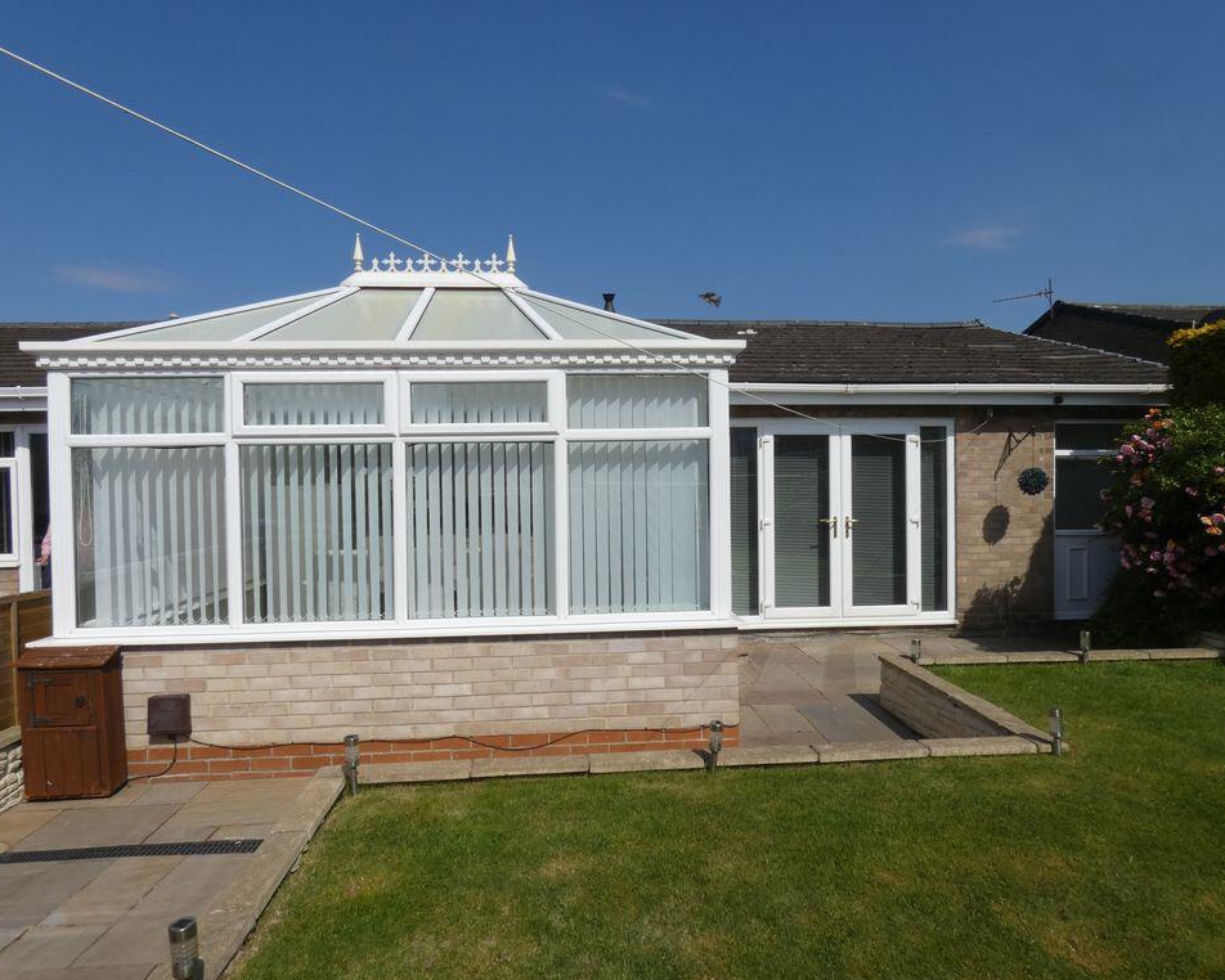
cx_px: 623
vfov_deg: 65.5
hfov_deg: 77.6
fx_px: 762
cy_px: 493
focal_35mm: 21
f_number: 5.6
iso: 80
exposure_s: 1/800
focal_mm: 3.6
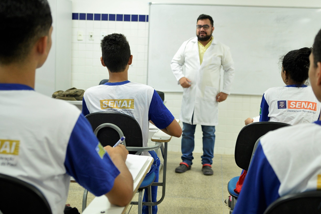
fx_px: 383
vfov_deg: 31.2
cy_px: 93
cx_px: 184
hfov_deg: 45.3
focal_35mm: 43
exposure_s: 1/80
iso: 2000
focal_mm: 35
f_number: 3.2
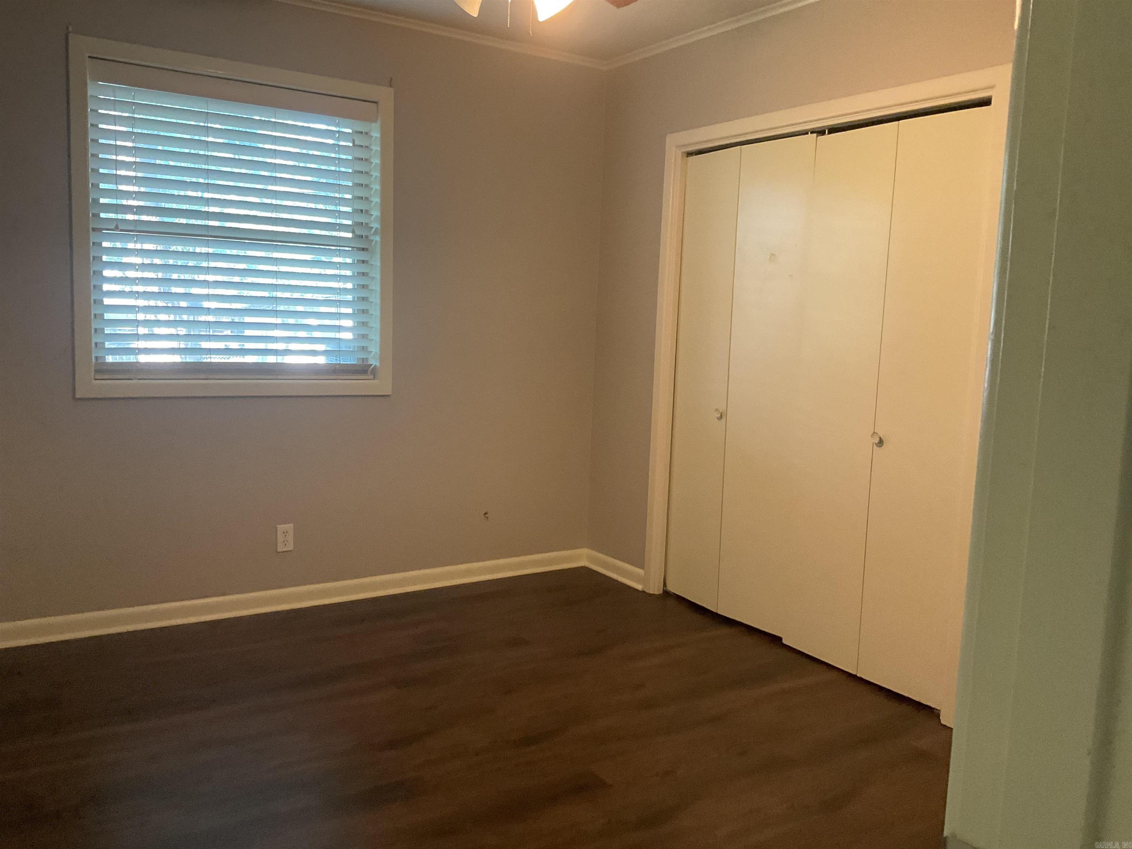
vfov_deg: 48.2
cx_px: 566
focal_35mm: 29
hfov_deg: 61.7
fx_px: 948
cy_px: 424
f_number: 1.8
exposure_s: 1/60
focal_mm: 3
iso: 250
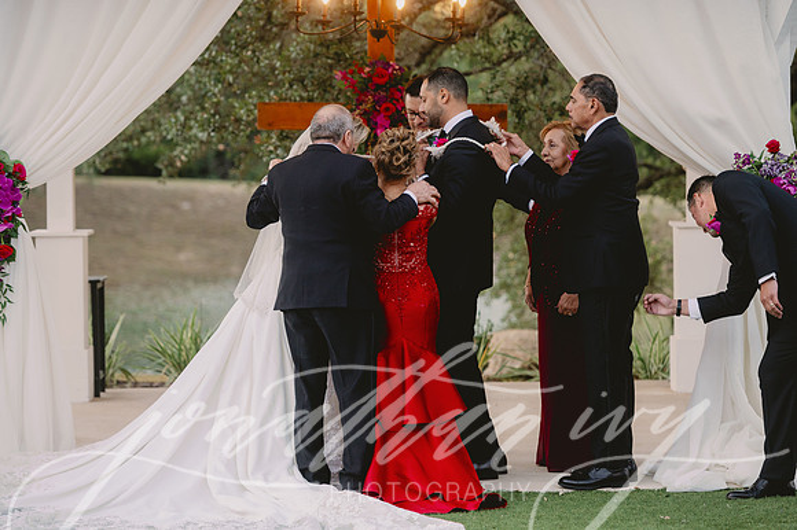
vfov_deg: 8.8
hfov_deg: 13.3
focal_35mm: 155
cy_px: 265
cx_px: 398
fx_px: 3429
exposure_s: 1/400
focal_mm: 155
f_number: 2.8
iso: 800
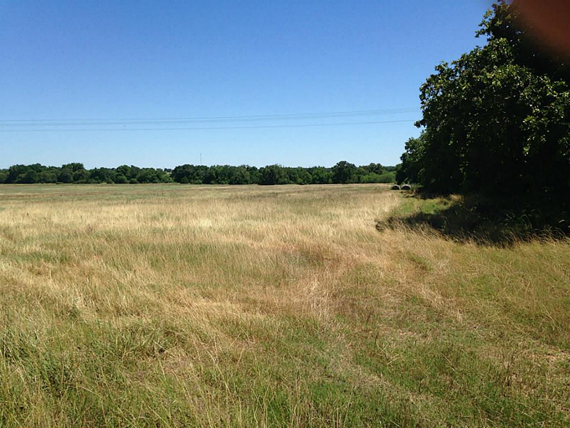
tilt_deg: -6.6
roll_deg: +2.9
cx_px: 285
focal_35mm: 33
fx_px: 543
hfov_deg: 55.4
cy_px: 214
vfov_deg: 42.9
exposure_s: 1/1748
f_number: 2.4
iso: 50
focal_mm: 4.12
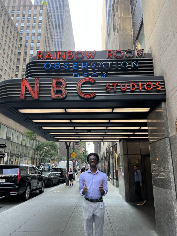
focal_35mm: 26
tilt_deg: +14.9
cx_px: 88
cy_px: 118
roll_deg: +0.4
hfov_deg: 53.1
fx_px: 177
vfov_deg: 67.3
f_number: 1.5
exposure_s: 1/274
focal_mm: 5.7
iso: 40
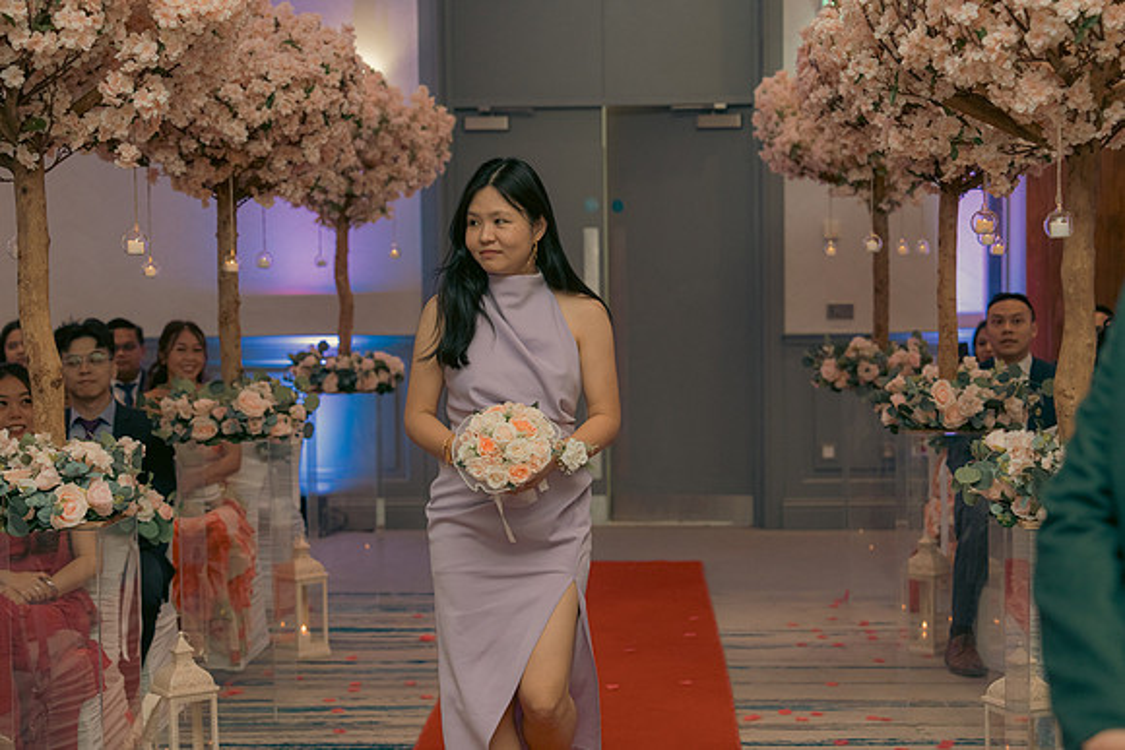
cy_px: 375
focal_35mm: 63
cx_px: 562
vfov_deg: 21.6
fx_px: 1969
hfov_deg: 31.9
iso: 2500
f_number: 3.5
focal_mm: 63
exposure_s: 1/160
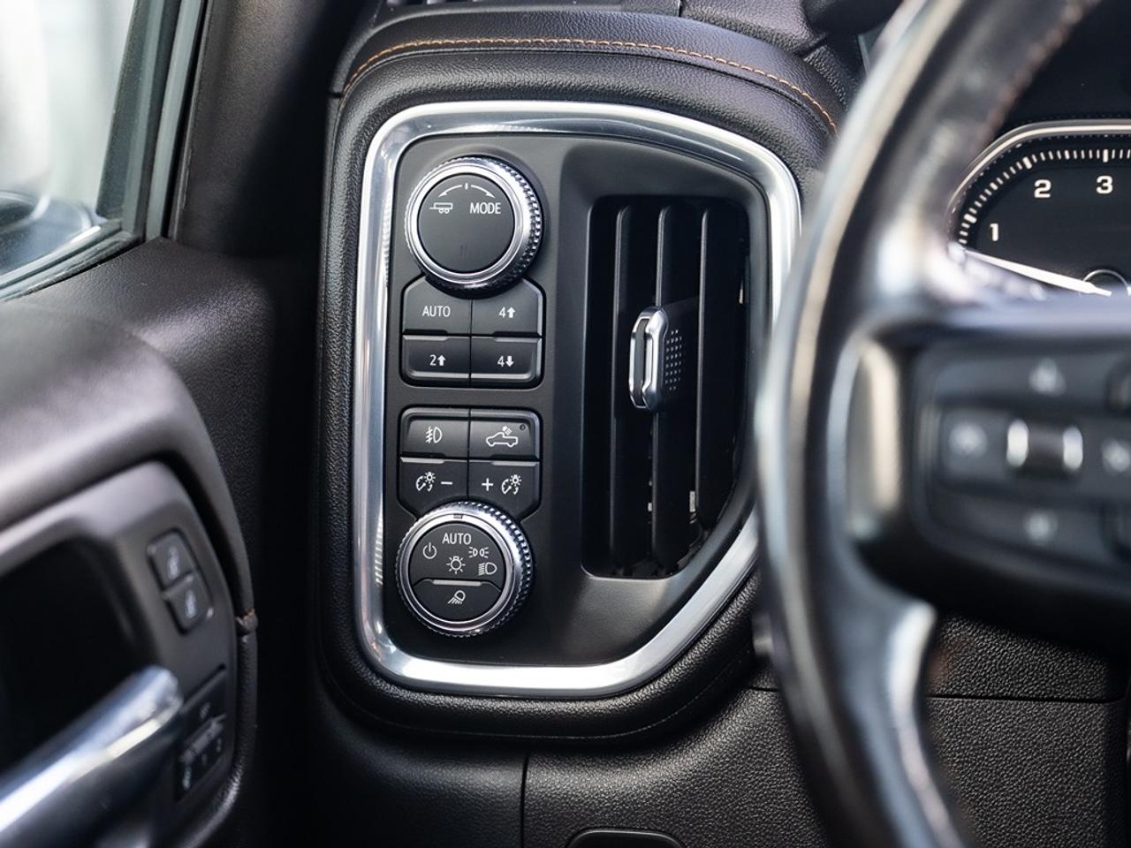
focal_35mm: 78
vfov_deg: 19.0
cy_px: 426
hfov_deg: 25.1
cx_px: 482
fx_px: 2535
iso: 1600
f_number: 4
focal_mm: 62
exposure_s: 1/50
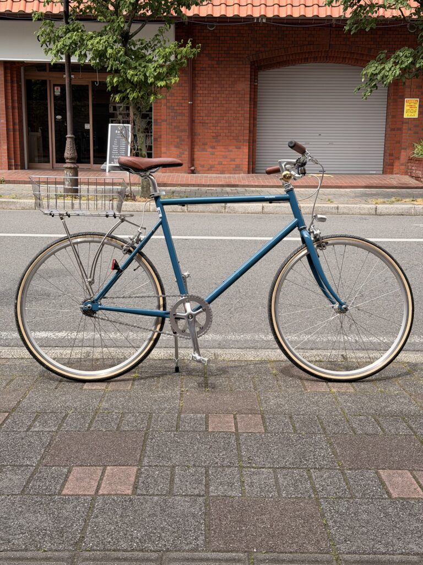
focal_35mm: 48
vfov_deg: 39.7
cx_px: 212
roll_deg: -0.9
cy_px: 282
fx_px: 782
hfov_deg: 30.3
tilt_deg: -10.7
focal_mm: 6.76
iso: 64
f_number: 1.78
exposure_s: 1/1429
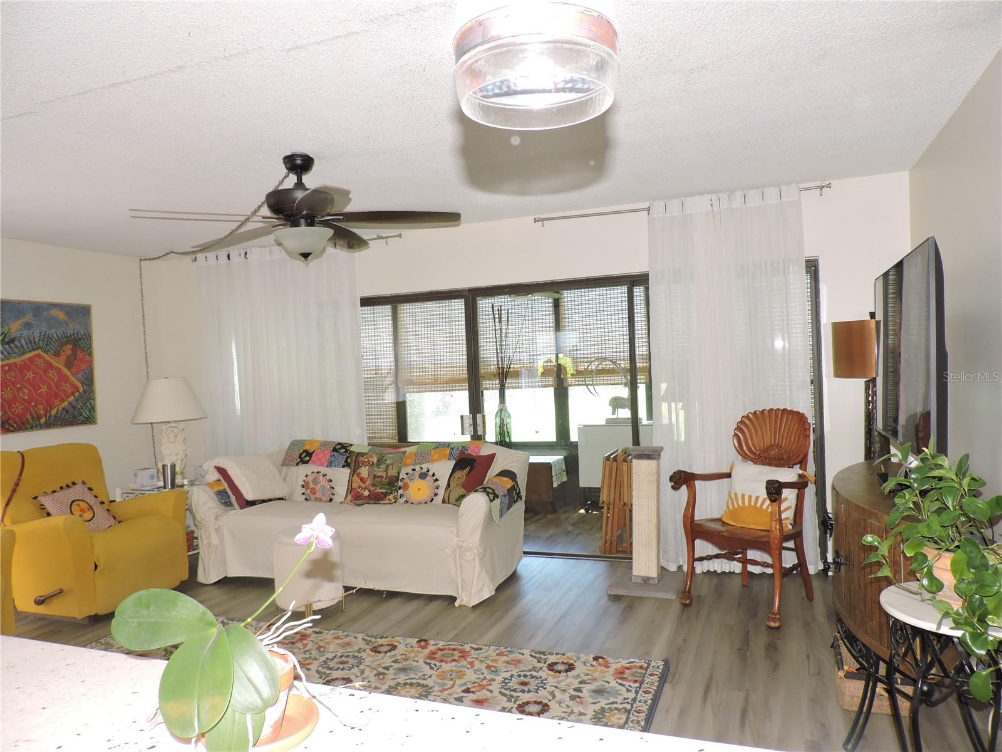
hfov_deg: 71.6
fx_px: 695
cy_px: 376
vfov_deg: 56.8
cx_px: 501
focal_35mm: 24
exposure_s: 1/30
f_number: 3
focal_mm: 4.3
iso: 200
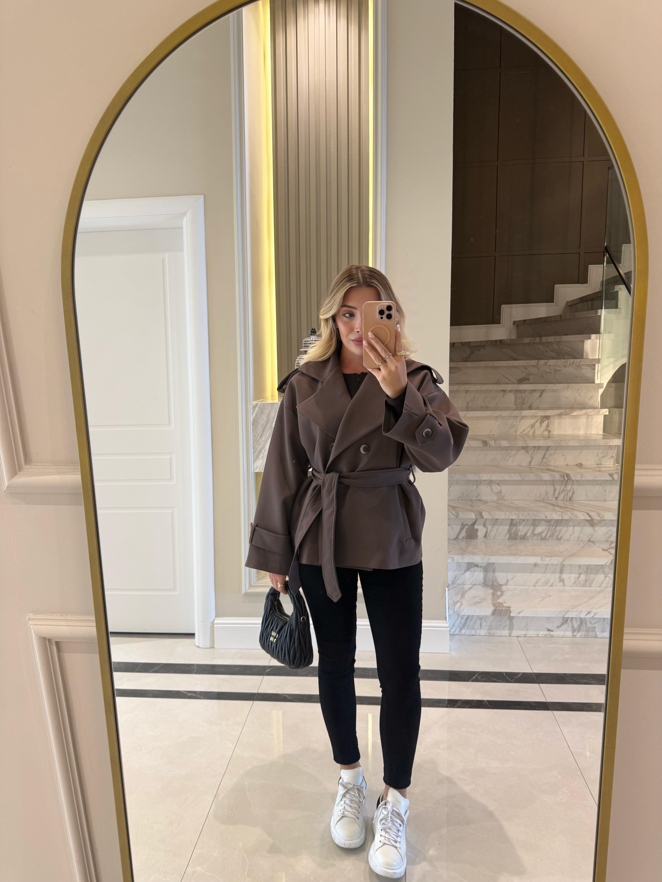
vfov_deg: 71.6
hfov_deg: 56.8
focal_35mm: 24
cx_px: 331
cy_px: 441
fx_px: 612
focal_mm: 6.76
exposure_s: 1/50
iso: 100
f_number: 1.78
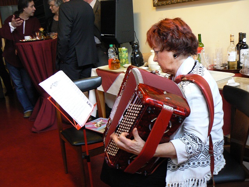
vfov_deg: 38.7
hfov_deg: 50.1
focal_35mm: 37
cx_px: 124
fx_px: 266
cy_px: 94
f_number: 2.8
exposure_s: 1/20
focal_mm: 6.2
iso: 200
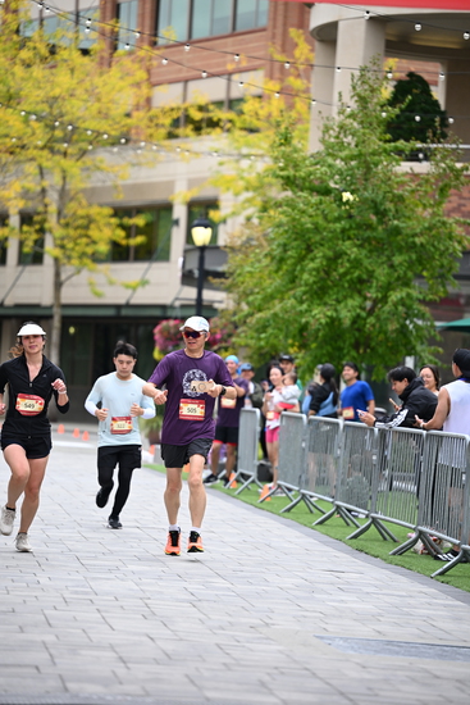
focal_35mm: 135
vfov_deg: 15.2
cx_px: 235
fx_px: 2642
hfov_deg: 10.2
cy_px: 352
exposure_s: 1/2500
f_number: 2.8
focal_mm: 135
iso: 640
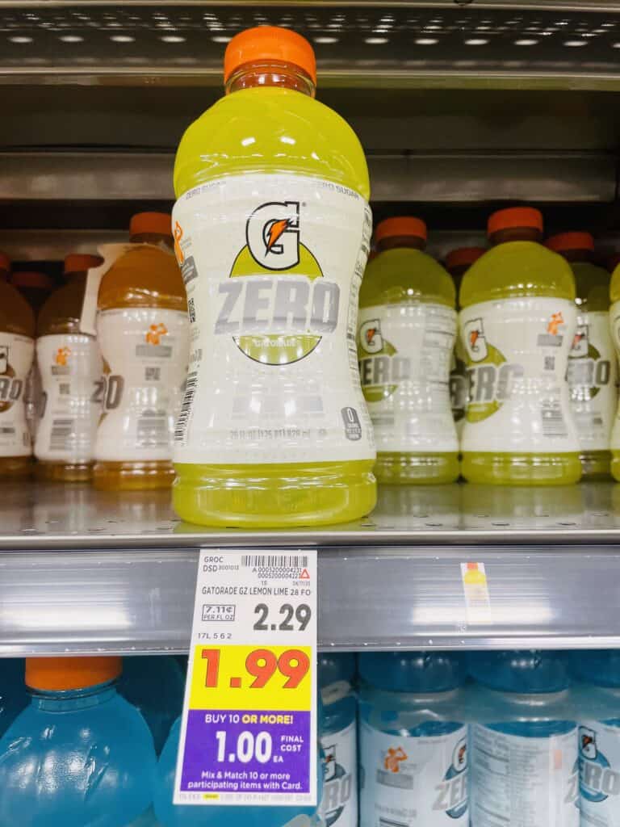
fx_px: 621
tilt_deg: +1.4
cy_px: 414
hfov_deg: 53.1
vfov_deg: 67.3
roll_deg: -0.3
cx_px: 310
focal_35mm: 26
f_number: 1.6
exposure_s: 1/60
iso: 80
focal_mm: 4.2
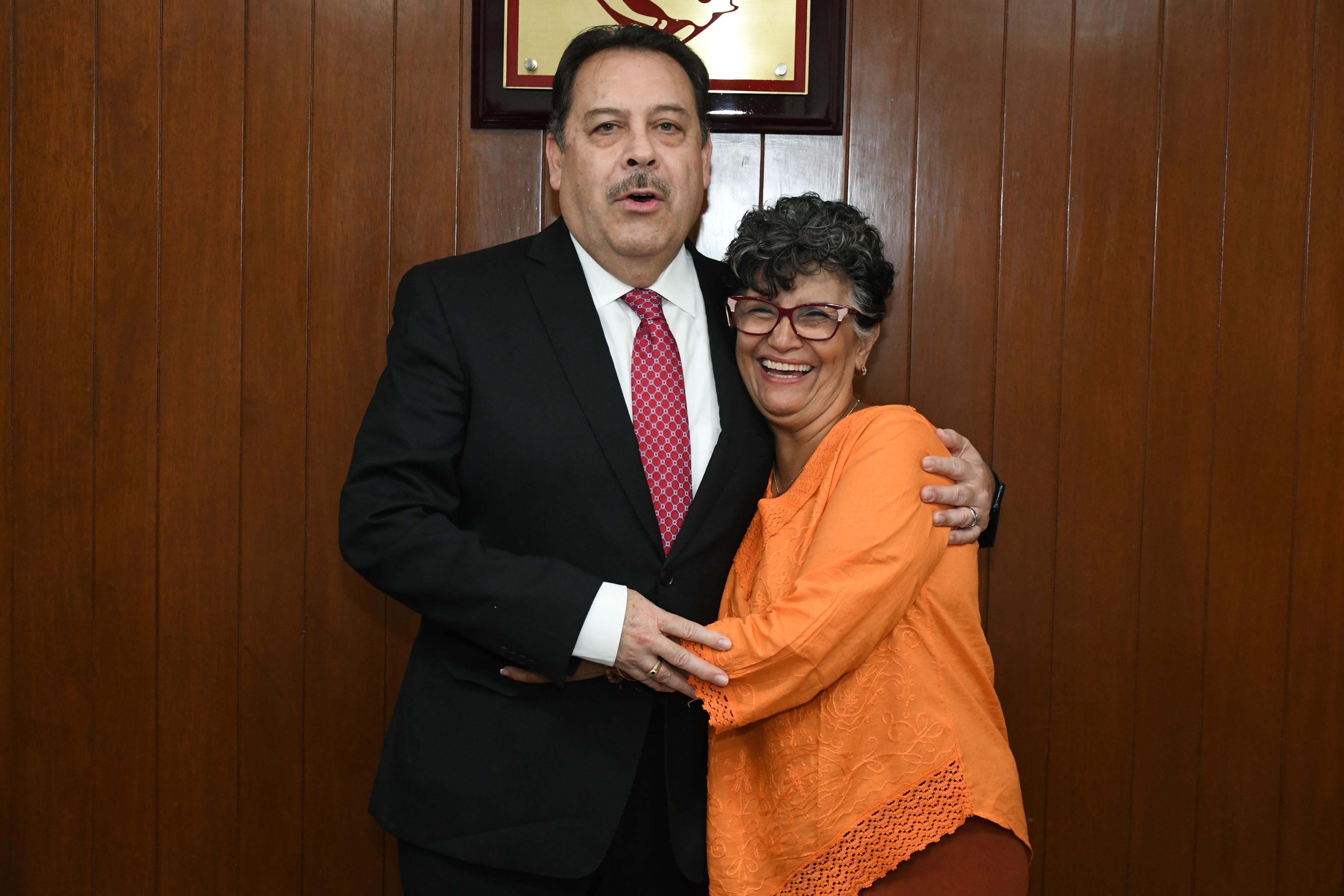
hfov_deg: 35.1
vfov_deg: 23.8
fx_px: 2128
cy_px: 448
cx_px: 672
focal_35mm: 57
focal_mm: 38
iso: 2500
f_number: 4.2
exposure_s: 1/125
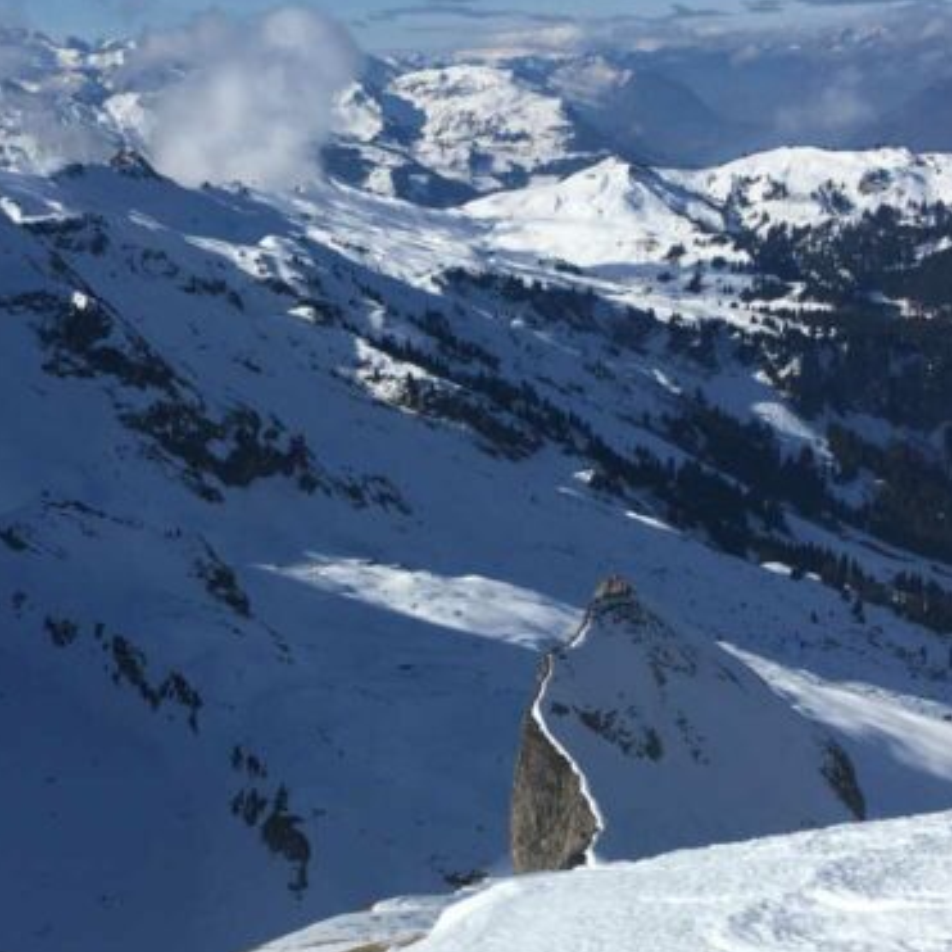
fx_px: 1649
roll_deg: +0.3
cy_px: 624
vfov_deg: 32.0
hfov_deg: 32.0
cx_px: 349
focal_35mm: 53
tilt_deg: -20.7
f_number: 2.2
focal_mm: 4.15
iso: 25
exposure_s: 1/4525
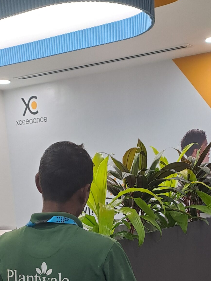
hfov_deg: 26.3
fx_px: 447
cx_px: 156
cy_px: 277
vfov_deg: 32.3
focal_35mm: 55
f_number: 1.8
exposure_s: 1/50
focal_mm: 4.65
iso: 64
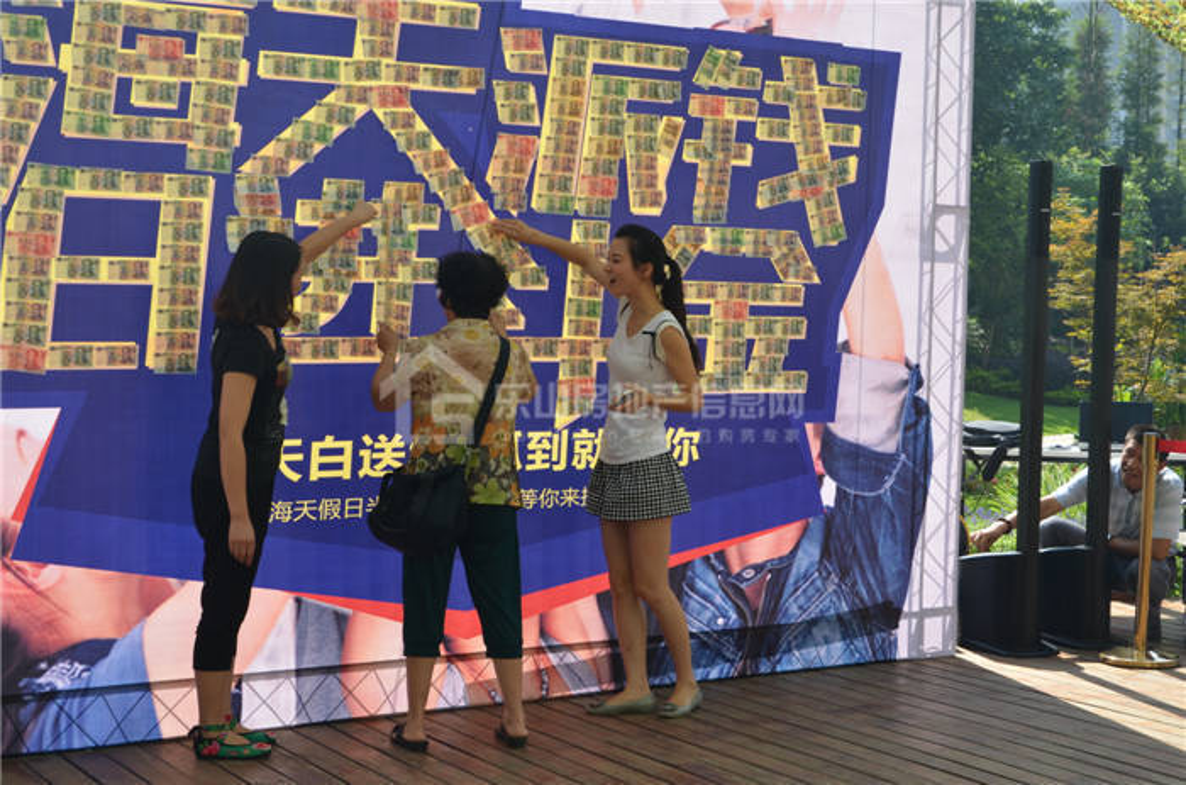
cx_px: 593
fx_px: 1873
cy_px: 392
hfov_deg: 35.1
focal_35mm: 57
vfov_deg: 23.7
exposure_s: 1/250
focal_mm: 38
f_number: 8
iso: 200
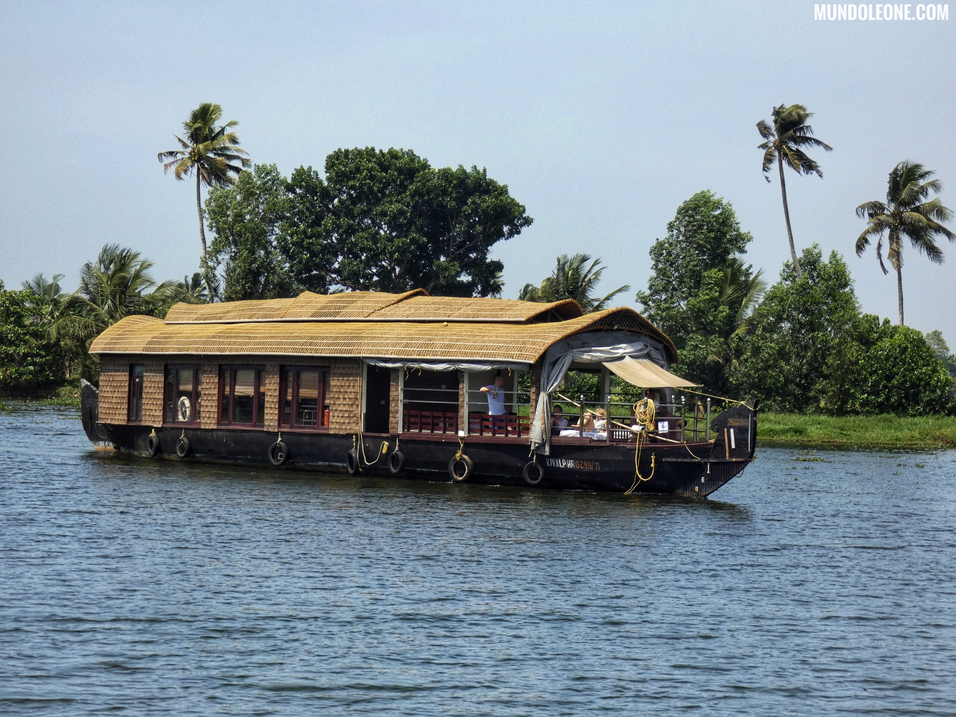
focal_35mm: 117
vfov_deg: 12.7
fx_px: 3231
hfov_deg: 16.8
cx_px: 478
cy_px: 358
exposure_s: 1/400
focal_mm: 21
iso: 80
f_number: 5.1
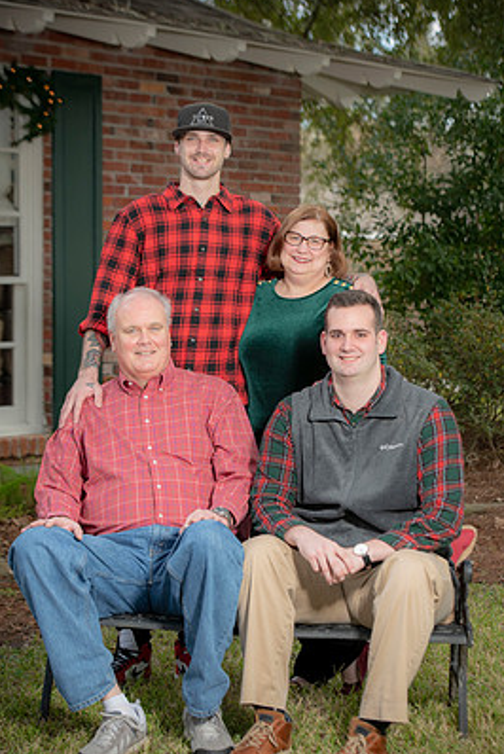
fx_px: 2012
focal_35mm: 96
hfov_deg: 14.3
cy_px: 400
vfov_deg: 21.2
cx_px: 265
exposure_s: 1/200
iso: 320
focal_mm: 85
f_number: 5
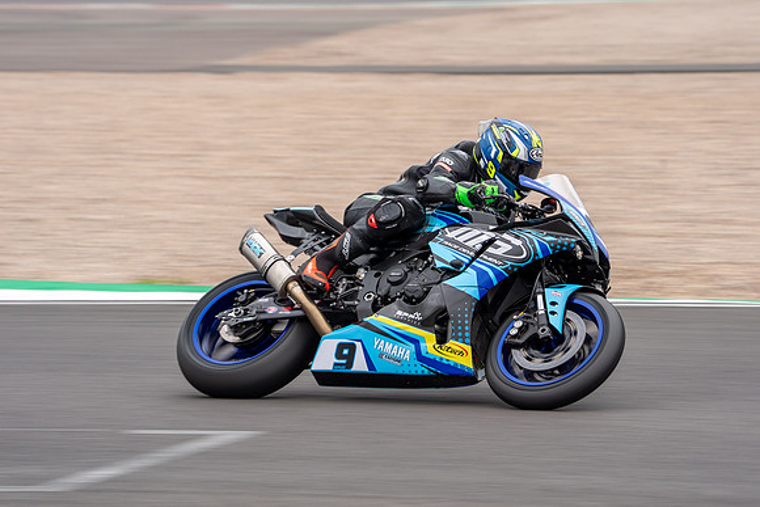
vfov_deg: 5.5
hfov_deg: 8.3
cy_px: 254
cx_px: 380
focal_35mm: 249
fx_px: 5263
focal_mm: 249
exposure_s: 1/250
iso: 500
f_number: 8
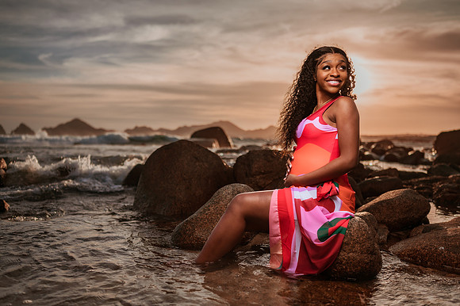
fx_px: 447
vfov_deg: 37.8
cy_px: 153
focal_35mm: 35
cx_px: 230
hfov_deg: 54.5
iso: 100
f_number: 1.8
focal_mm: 35
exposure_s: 1/8000
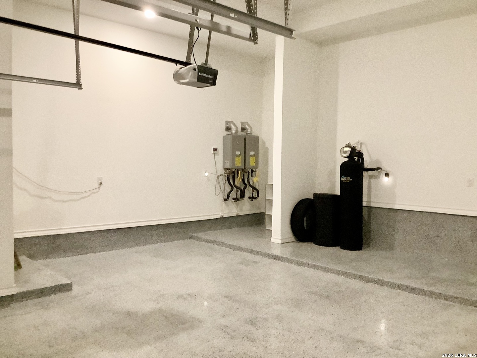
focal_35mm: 31
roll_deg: -1.3
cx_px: 238
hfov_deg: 58.4
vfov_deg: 45.4
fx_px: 427
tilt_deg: -1.7
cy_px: 179
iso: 400
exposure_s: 1/30
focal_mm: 3.3
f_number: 2.4
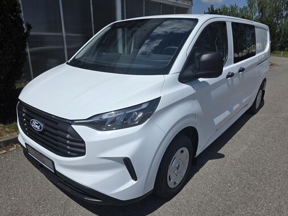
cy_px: 105
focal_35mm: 25
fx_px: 208
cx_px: 143
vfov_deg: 54.9
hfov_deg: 69.4
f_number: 1.7
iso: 50
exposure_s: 1/7944
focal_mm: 6.3
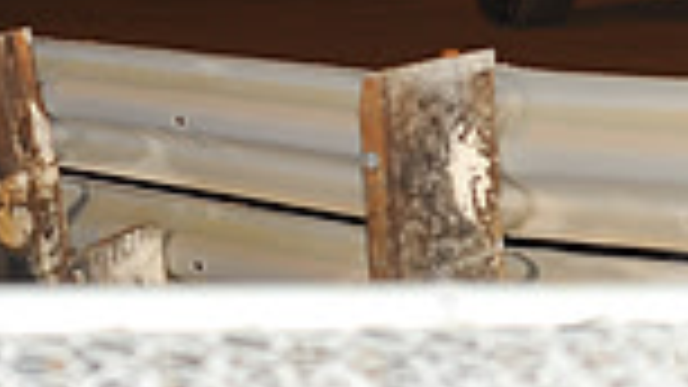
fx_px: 7606
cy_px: -166
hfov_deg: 5.1
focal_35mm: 417
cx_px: 935
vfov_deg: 2.9
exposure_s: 1/250
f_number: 7.1
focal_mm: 105
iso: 640
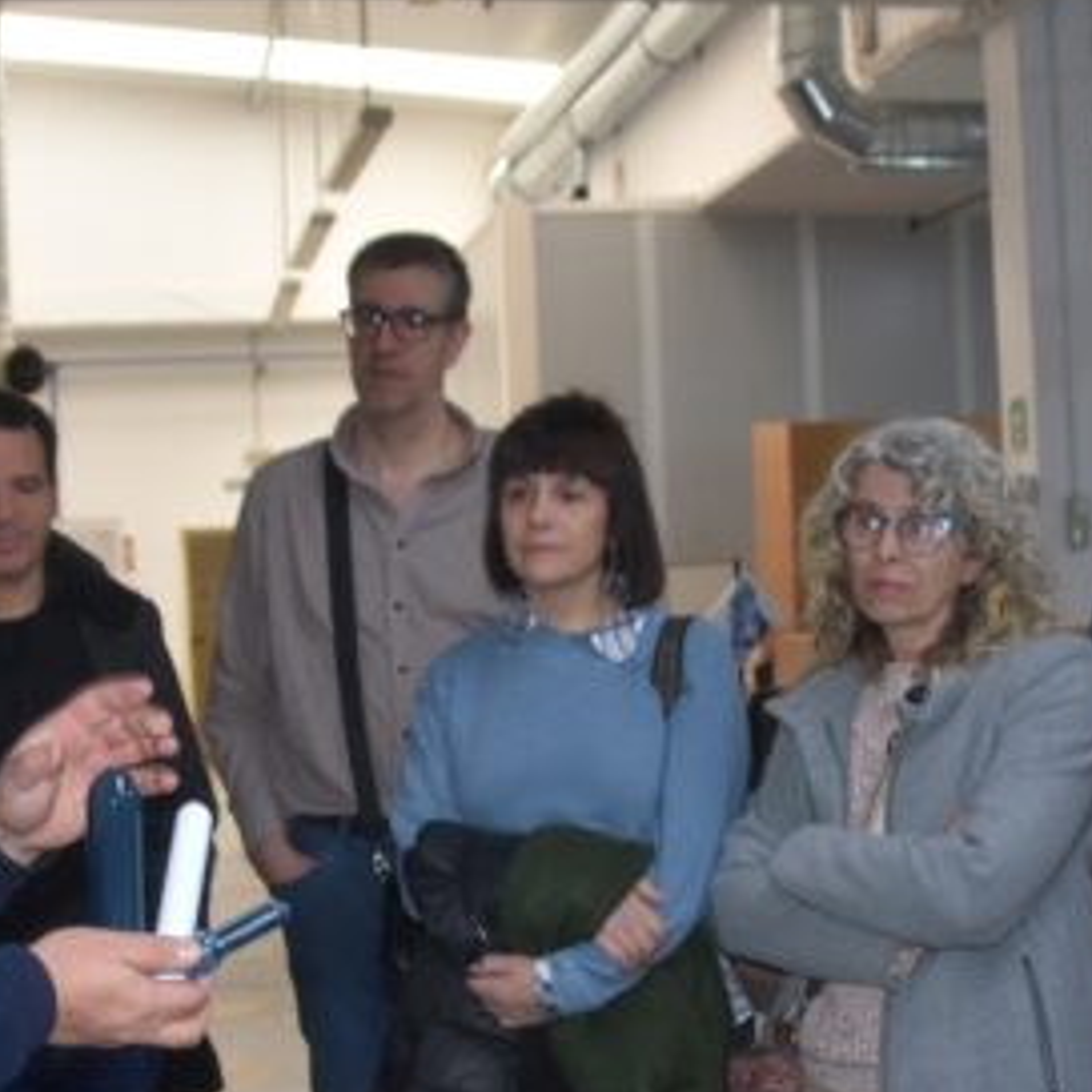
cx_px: 430
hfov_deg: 31.5
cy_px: 616
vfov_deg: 31.6
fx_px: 1927
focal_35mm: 54
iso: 640
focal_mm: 18
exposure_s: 1/60
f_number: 3.5
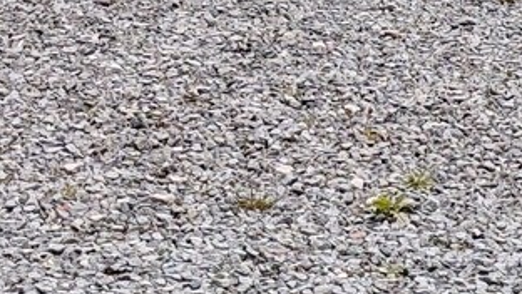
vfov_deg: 7.6
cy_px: -378
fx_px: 2078
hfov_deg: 13.9
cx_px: 612
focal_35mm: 150
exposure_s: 1/1340
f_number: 1.75
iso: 100
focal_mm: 5.25
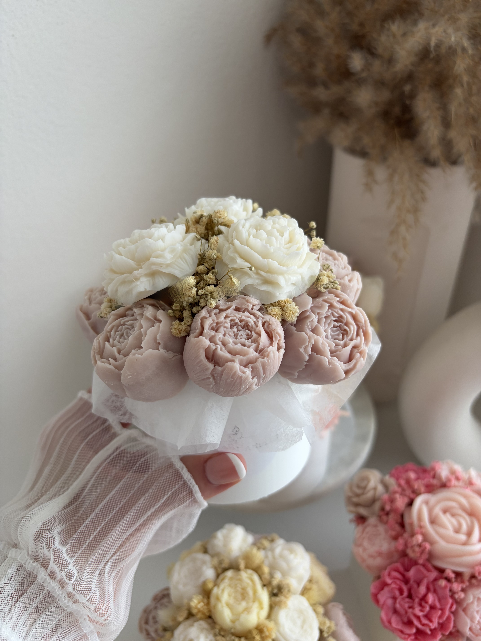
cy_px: 320
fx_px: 482
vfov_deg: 67.3
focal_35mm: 26
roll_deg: +1.6
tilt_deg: -34.9
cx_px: 240
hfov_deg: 53.1
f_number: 1.6
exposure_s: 1/88
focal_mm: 5.96
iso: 125
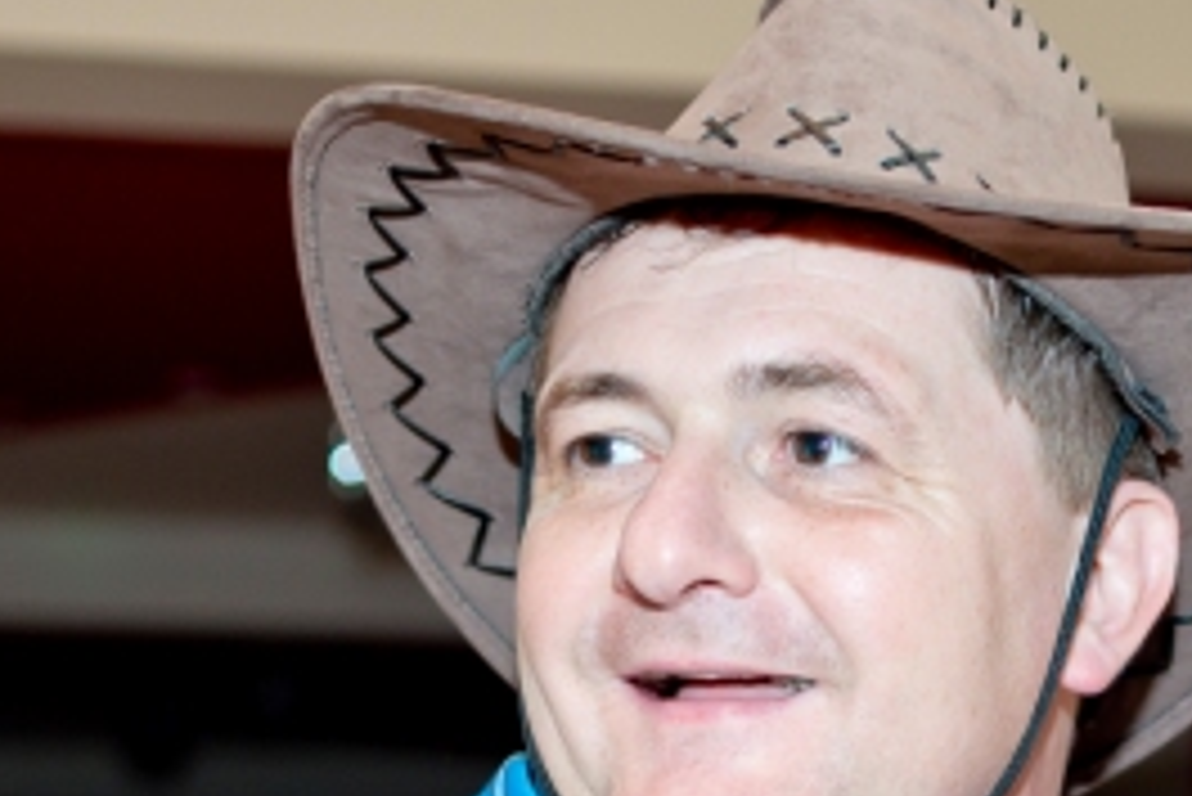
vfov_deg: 9.9
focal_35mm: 135
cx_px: 769
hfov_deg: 15.2
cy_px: 1190
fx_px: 4472
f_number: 2.8
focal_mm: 35
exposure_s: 1/320
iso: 320
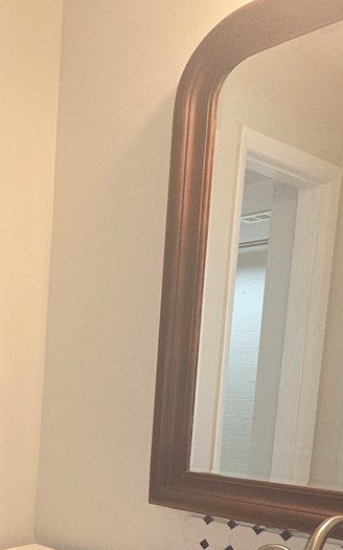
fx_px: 628
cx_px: -55
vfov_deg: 43.0
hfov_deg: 27.3
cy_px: 499
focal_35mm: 42
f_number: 1.9
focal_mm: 2.2
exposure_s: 1/60
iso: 125
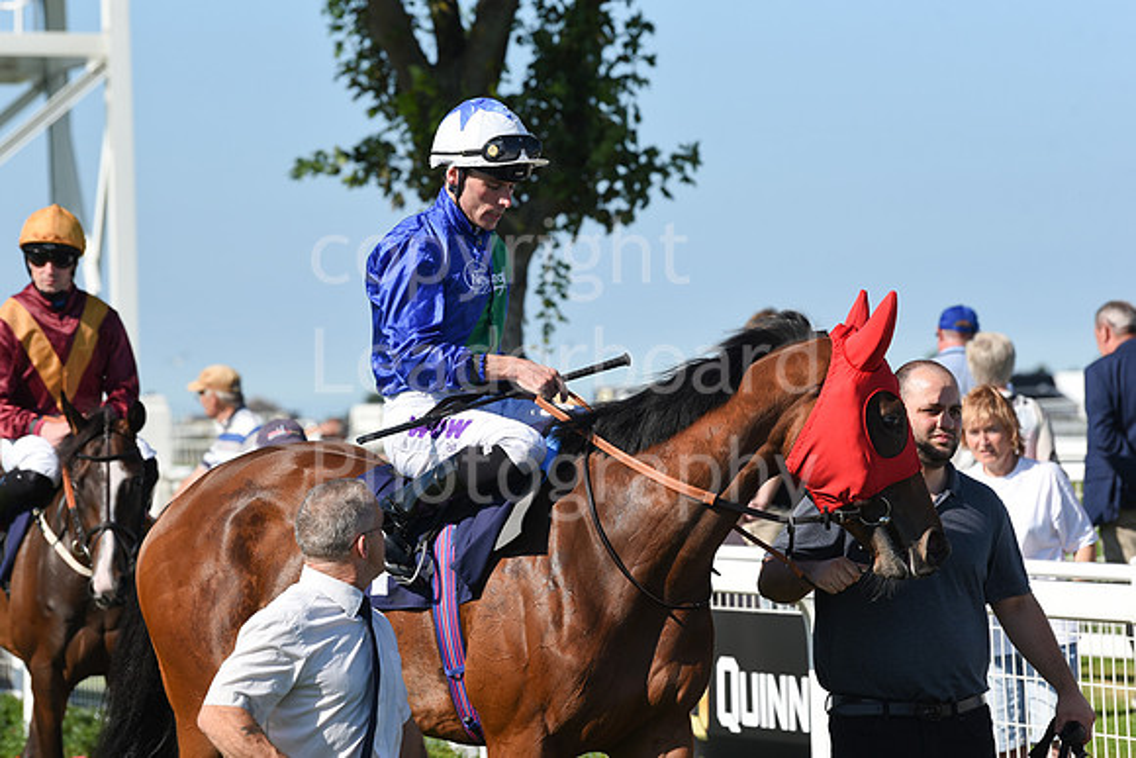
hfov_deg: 11.1
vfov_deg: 7.4
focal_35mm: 185
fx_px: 5839
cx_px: 568
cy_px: 379
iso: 400
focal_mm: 185
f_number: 6.3
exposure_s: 1/2000
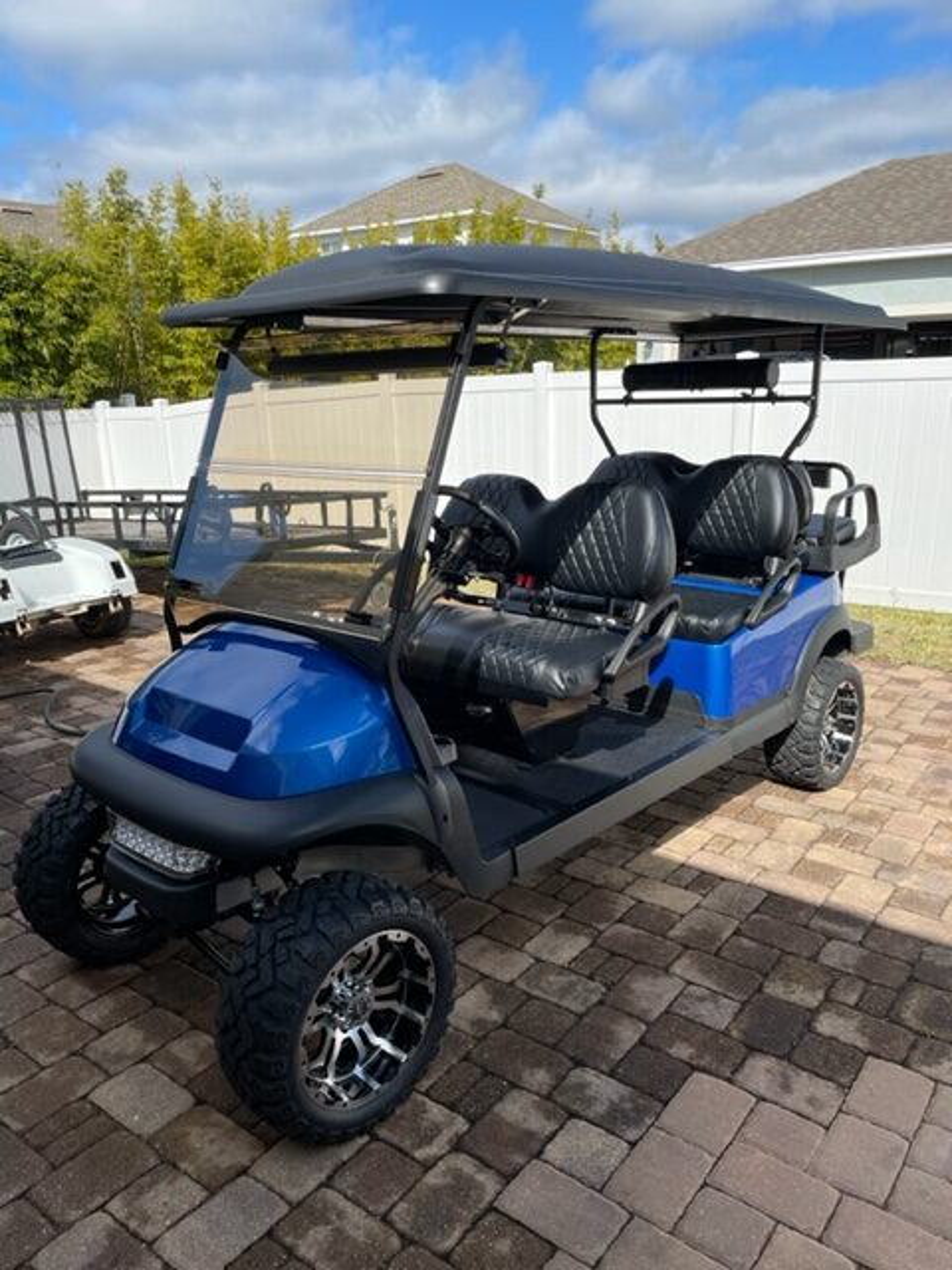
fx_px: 953
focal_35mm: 26
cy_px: 635
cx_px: 476
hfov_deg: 53.1
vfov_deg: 67.3
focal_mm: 4.2
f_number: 1.6
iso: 32
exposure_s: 1/3401
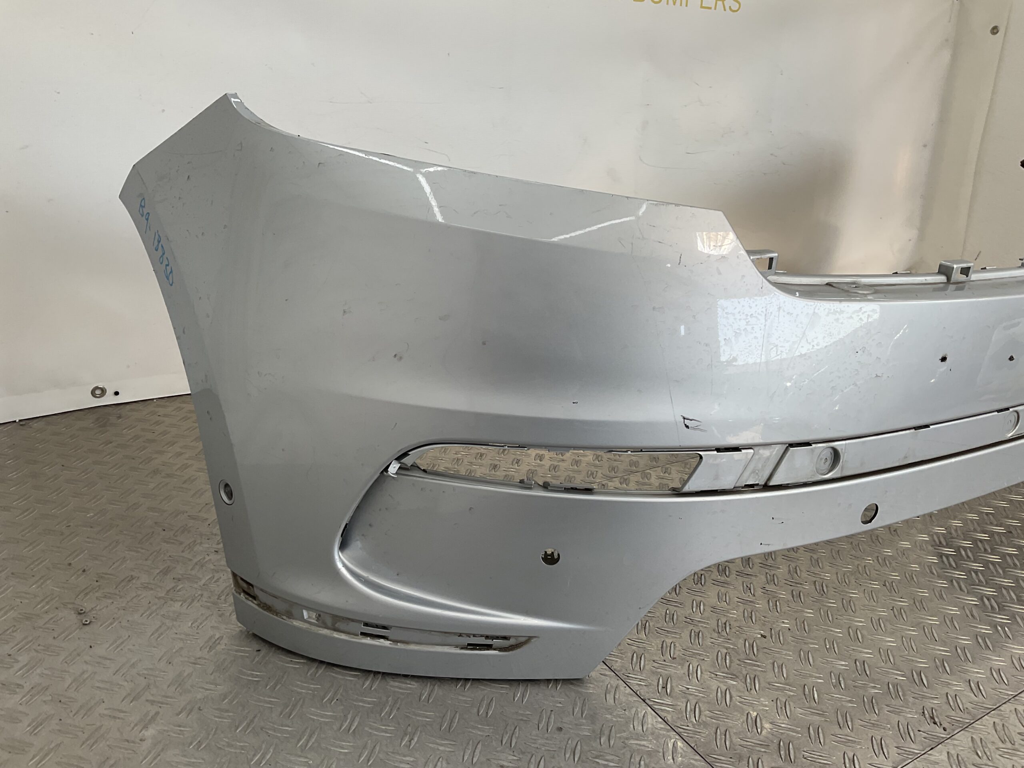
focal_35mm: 29
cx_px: 512
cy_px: 384
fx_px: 858
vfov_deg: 48.2
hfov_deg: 61.7
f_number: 1.8
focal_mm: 3
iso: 16
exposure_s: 1/286
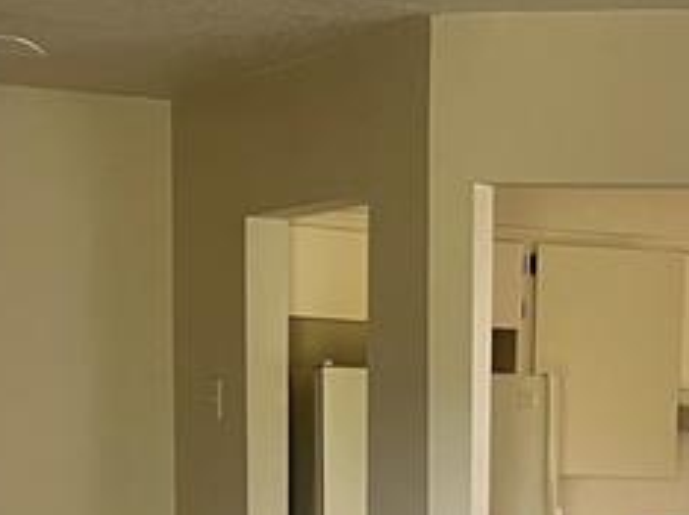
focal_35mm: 114
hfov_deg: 17.0
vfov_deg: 12.3
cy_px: 789
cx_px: 618
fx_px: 2267
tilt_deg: -8.6
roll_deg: -1.5
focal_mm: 5.7
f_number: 1.5
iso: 125
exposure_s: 1/70
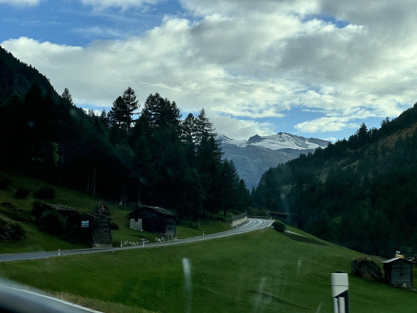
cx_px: 208
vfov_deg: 19.1
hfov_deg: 25.3
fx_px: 928
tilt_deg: +12.0
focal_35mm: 77
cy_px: 156
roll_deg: -1.7
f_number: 2.8
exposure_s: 1/464
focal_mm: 9
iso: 25
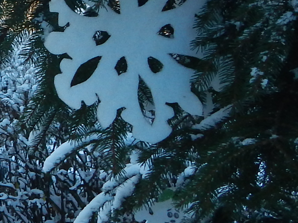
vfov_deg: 14.1
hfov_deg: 15.7
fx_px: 895
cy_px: 23
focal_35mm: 104
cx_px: -261
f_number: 3
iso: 125
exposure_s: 1/320
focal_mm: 4
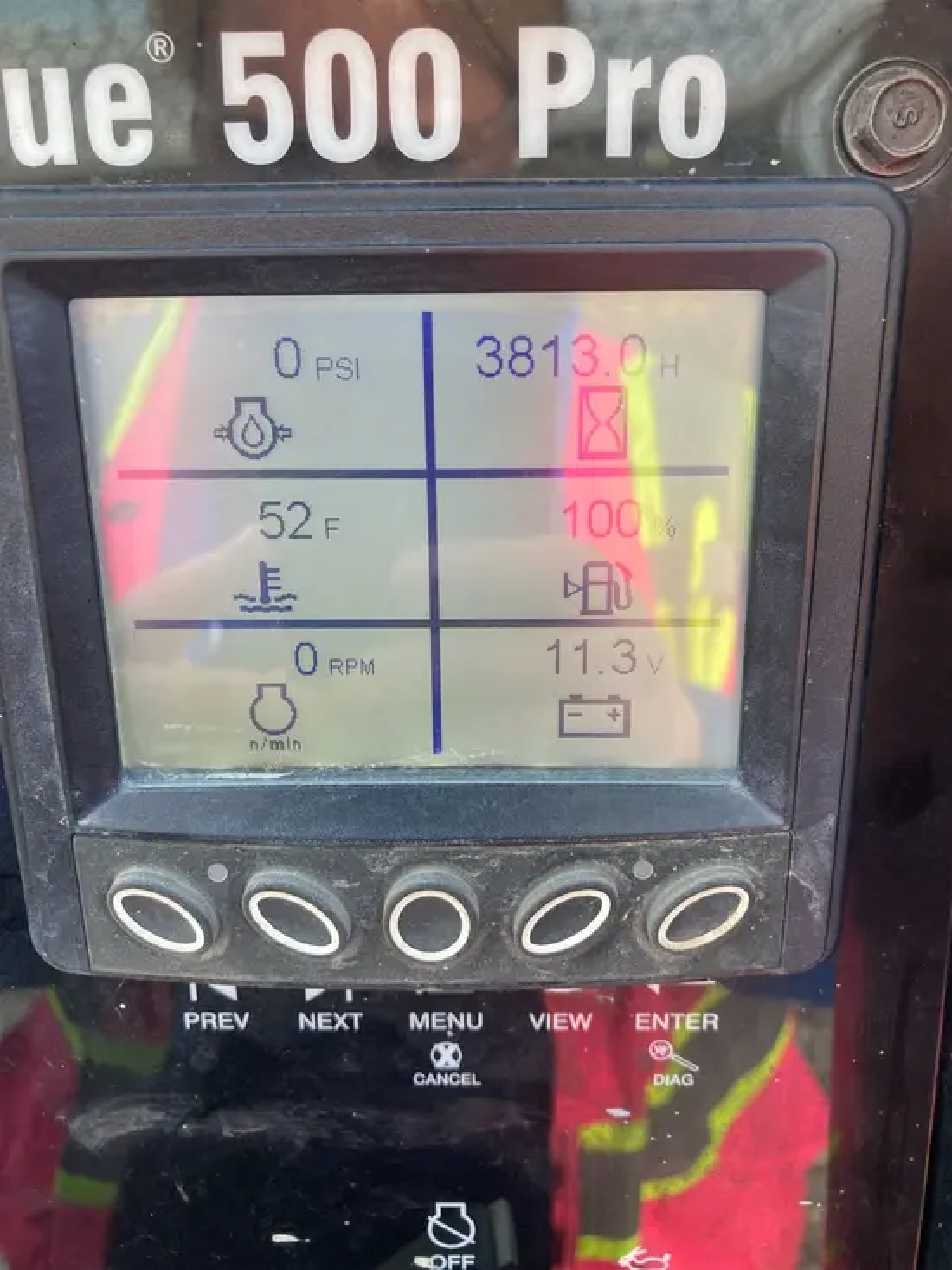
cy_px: 635
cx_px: 476
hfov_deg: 49.8
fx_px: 1026
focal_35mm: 28
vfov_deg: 63.4
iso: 50
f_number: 1.8
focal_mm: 3.99
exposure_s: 1/111
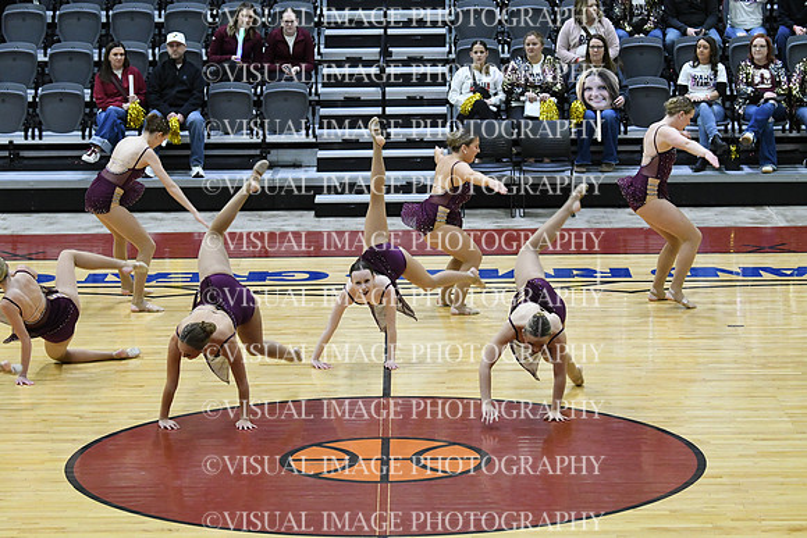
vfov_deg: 9.9
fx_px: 3094
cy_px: 269
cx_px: 404
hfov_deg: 14.9
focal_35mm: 138
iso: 5000
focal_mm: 92
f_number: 4
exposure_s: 1/400
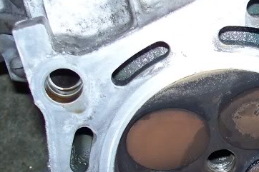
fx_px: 762
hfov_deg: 18.2
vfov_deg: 12.8
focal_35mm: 106
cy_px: 154
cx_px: 324
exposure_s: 1/30
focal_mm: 7.54
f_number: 2.8
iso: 200
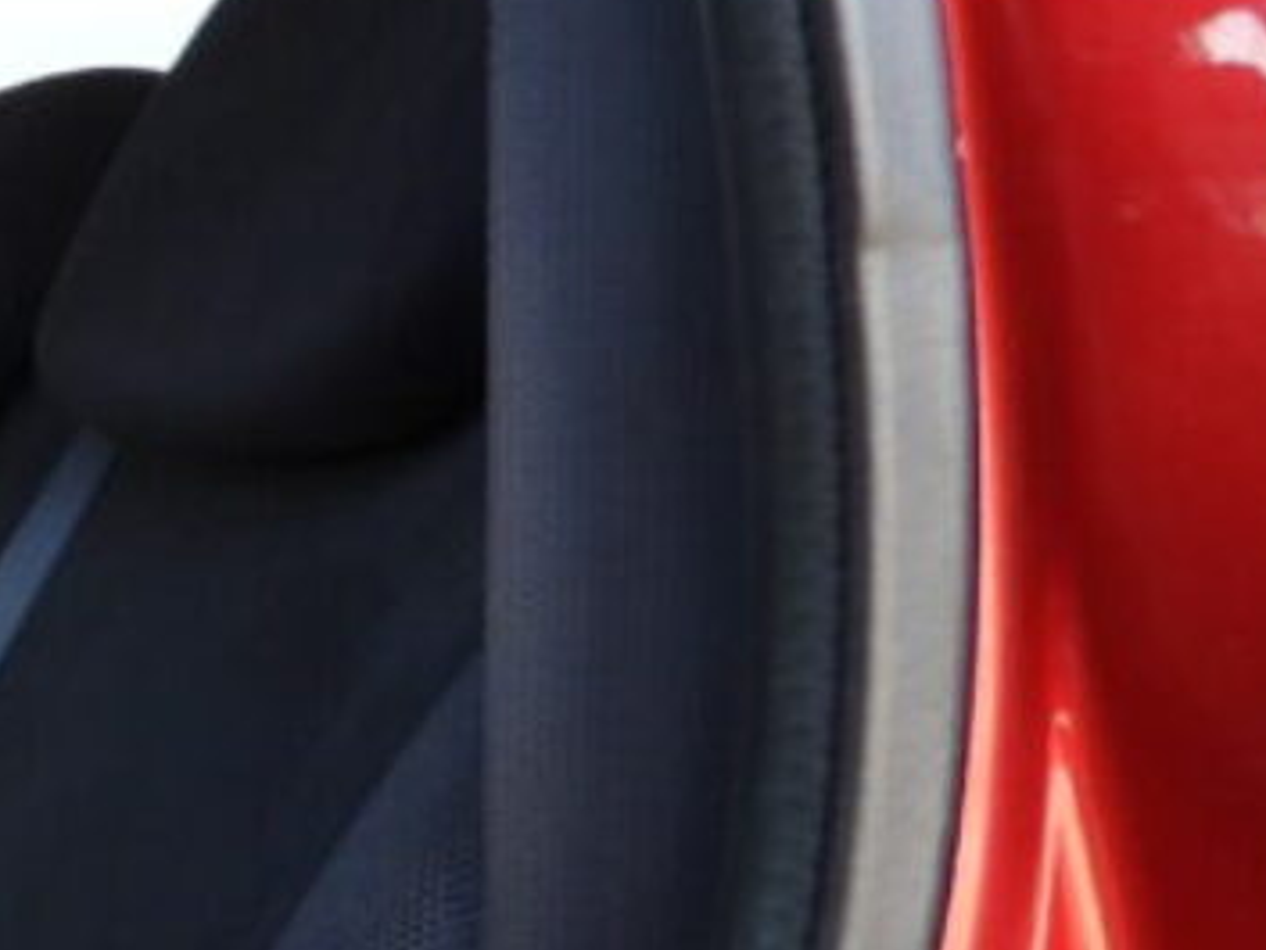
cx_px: -1553
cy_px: 1240
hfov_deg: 14.0
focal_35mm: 109
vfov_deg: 13.1
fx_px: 3988
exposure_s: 1/50
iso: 100
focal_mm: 4.3
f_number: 2.8
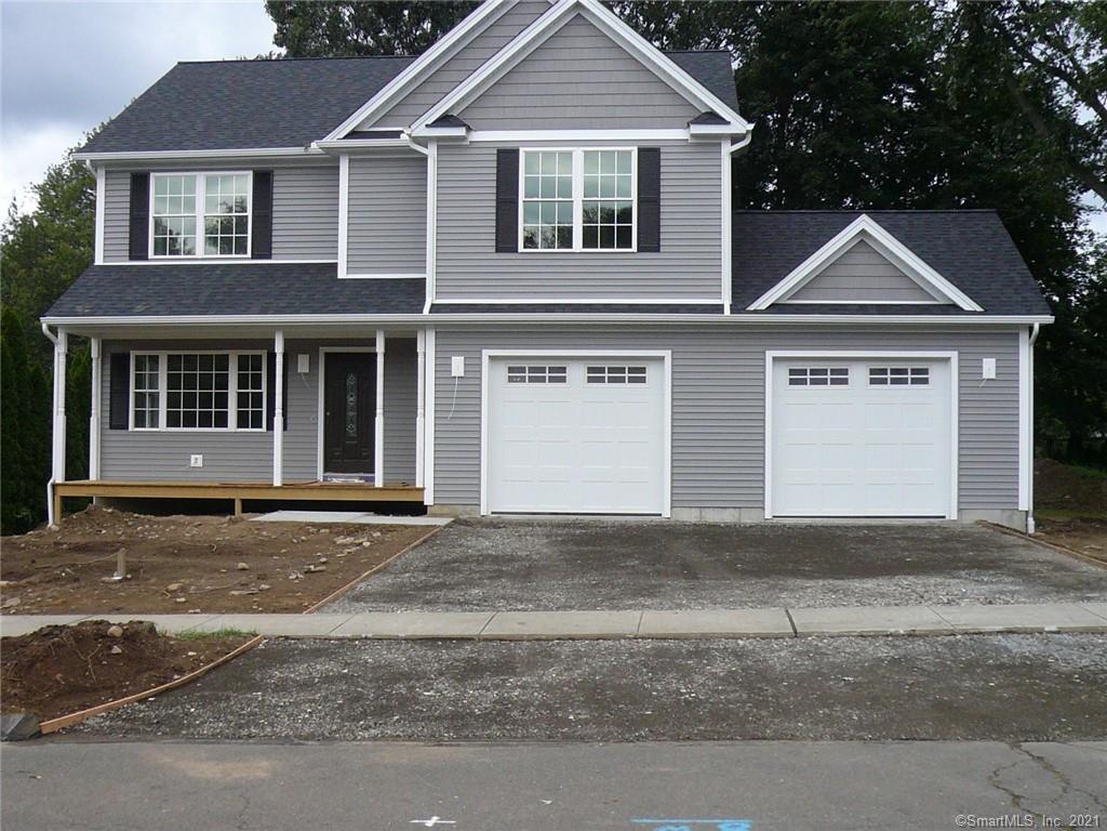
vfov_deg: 32.9
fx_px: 1407
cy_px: 416
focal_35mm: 44
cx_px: 554
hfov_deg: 42.9
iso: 100
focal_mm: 4.7
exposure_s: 1/640
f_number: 2.8
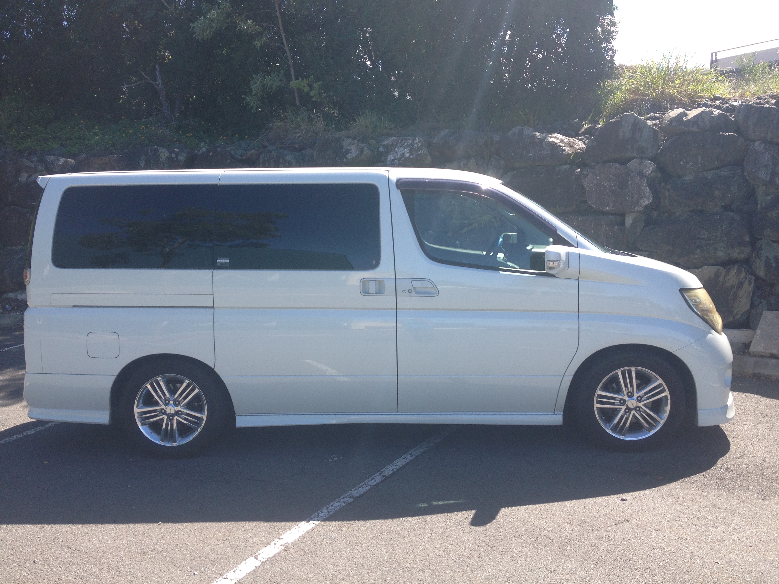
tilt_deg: -14.3
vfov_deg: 40.7
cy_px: 292
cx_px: 390
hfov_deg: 52.6
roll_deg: +0.4
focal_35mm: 35
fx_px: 788
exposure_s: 1/593
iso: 50
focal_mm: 4.28
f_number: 2.4
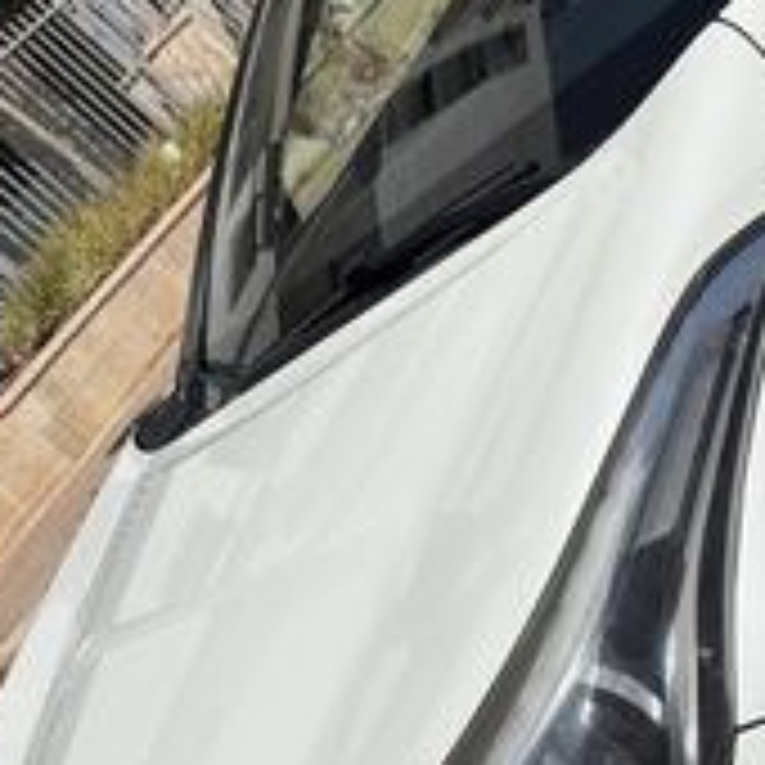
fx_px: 1625
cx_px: 598
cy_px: 130
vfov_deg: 25.9
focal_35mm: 65
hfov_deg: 26.1
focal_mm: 5.96
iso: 50
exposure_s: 1/10101
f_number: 1.6
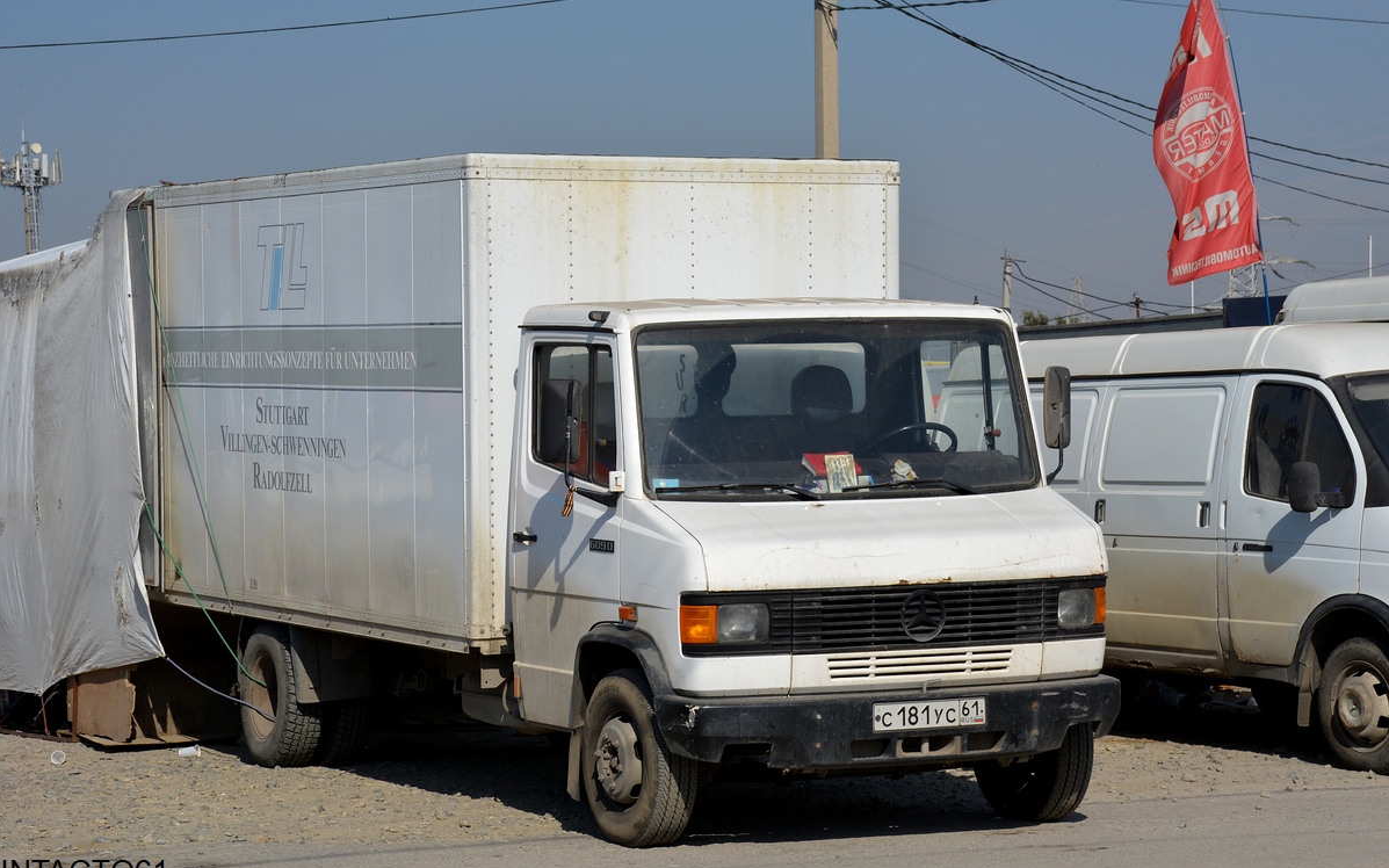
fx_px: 3596
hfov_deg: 21.9
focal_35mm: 95
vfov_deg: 13.8
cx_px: 694
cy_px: 427
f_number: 10
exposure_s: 1/400
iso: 100
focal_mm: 62
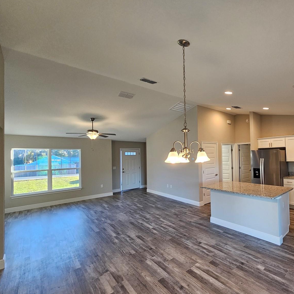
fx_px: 154
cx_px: 202
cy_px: 151
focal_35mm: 16
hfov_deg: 83.6
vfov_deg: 87.4
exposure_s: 1/60
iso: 125
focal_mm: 2.2
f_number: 2.2
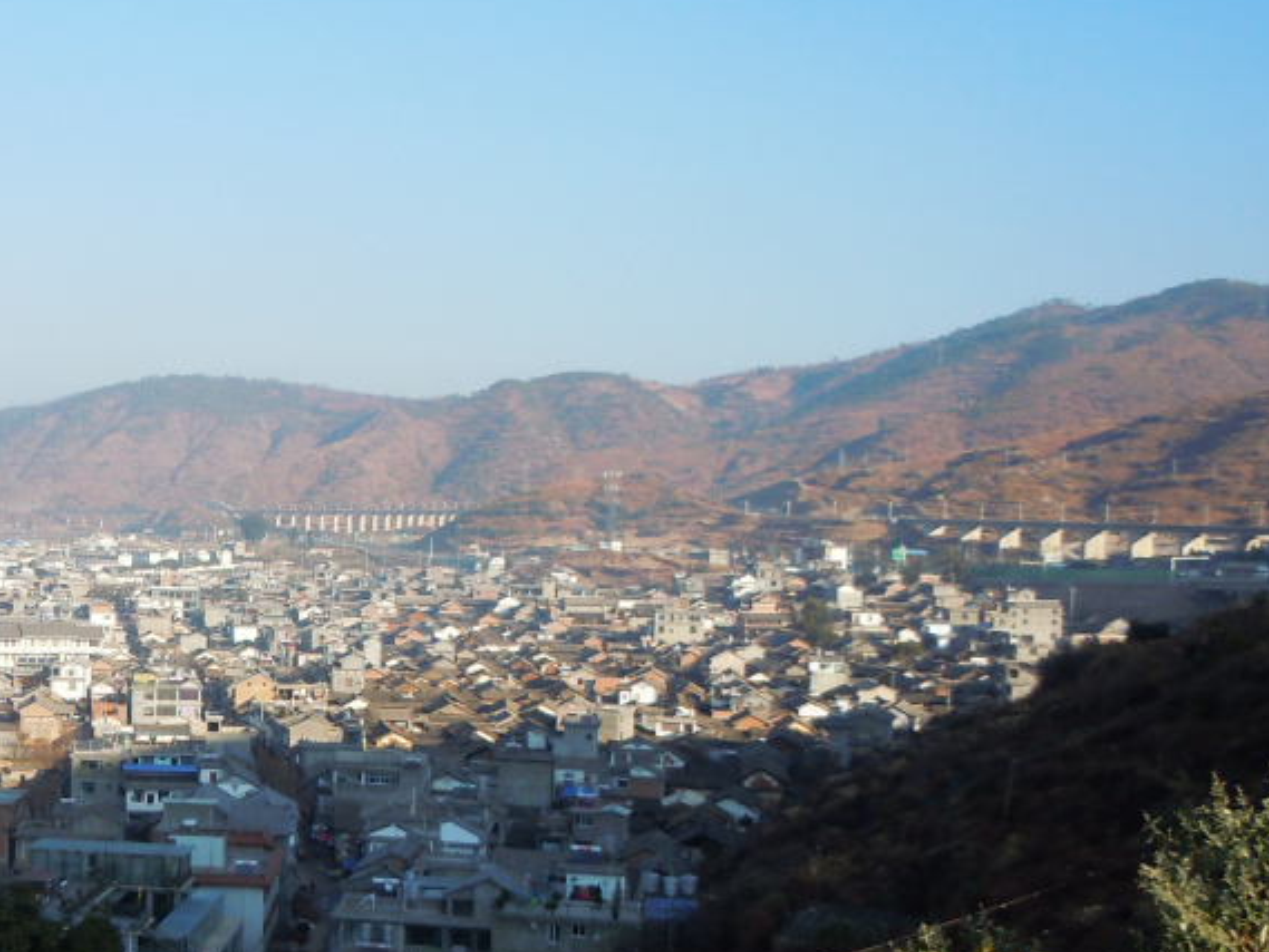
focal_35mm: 54
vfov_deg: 26.9
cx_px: 138
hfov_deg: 33.7
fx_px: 1980
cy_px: 609
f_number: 3.5
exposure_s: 1/640
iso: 100
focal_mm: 5.4
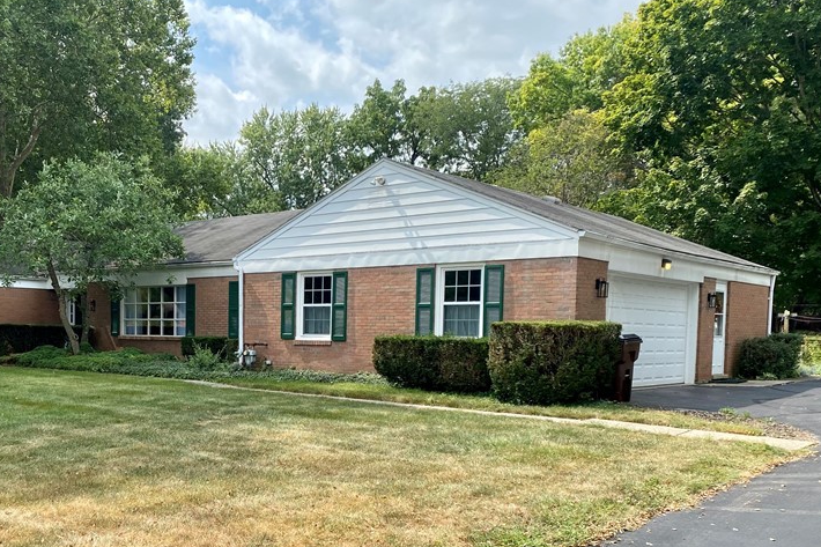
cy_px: 374
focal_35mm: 39
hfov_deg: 48.3
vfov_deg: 33.8
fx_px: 889
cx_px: 245
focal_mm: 4.25
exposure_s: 1/1316
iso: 32
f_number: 1.8
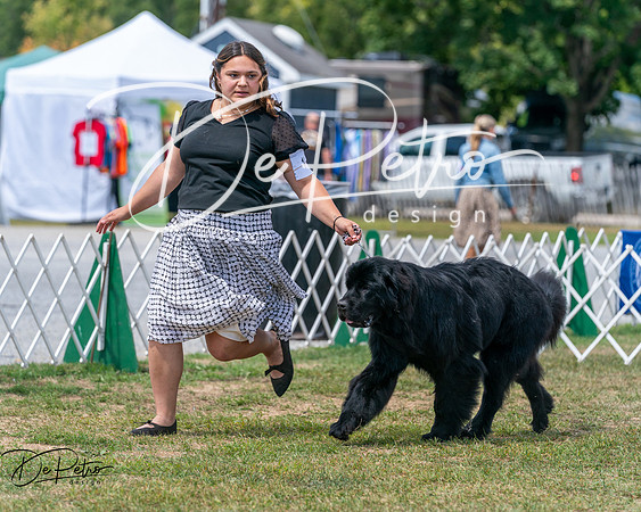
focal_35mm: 179
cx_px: 320
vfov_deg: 8.6
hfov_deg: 10.8
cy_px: 256
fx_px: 3396
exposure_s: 1/1600
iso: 400
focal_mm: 159
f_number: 4.5
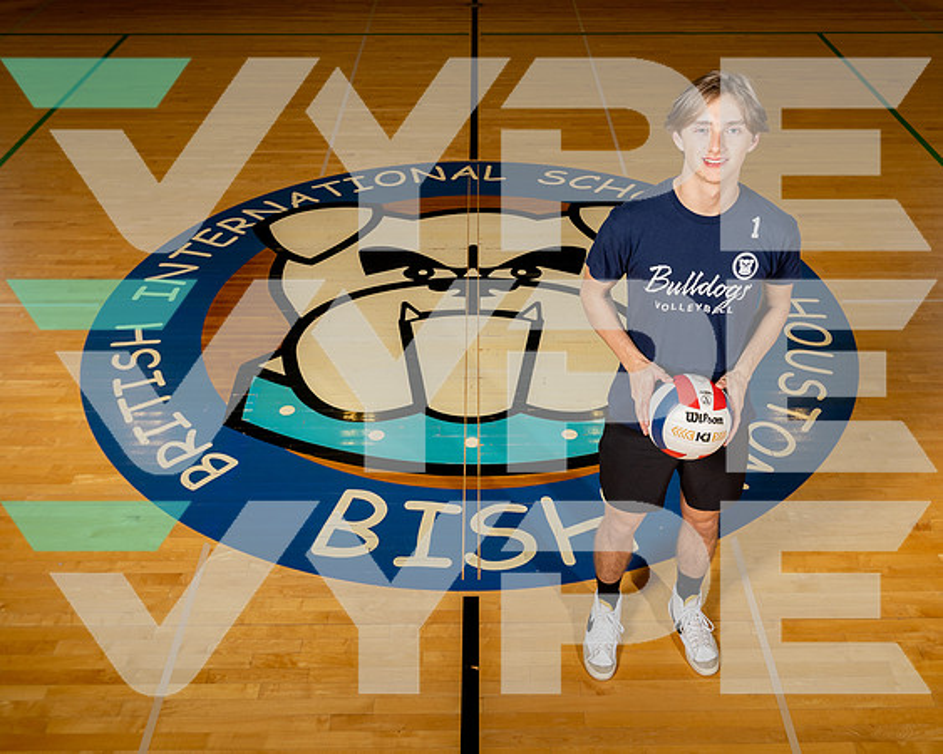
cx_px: 496
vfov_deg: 42.3
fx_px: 974
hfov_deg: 51.6
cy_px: 377
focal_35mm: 35
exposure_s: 1/250
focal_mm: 31
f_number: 8
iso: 400
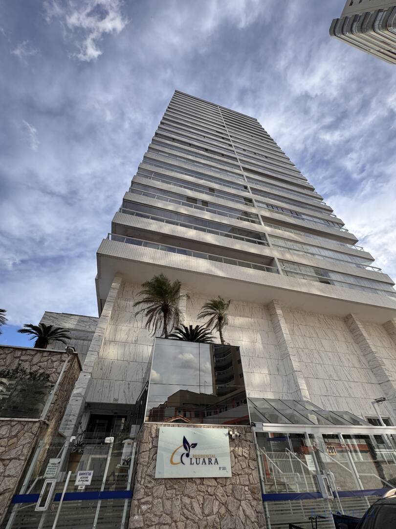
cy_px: 264
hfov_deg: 85.7
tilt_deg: +43.6
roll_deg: -0.7
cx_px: 198
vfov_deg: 102.1
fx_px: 214
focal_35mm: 14
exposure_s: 1/771
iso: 50
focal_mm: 2.22
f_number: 2.2
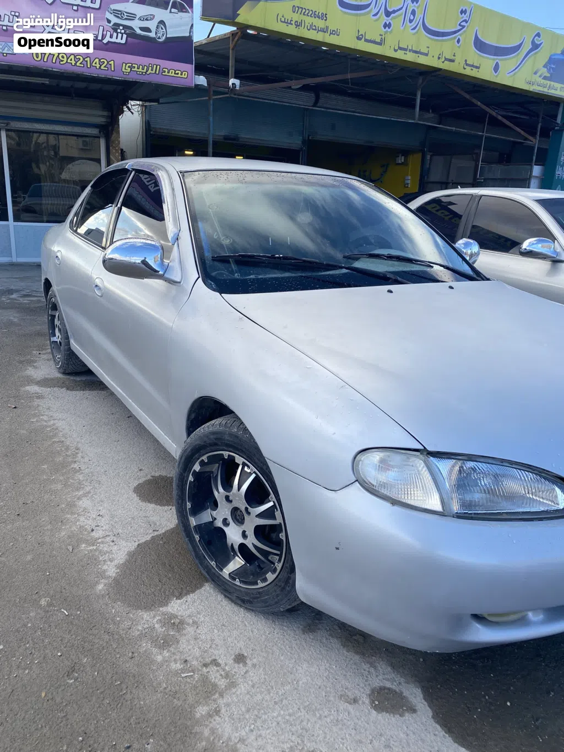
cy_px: 376
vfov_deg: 67.3
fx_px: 565
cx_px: 282
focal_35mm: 26
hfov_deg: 53.1
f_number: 1.8
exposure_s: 1/673
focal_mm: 4.25
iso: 32
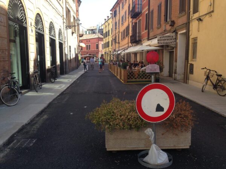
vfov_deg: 42.9
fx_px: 215
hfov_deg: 55.4
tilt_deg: -5.8
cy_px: 84
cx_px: 113
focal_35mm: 33
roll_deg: +0.1
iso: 50
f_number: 2.4
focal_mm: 4.12
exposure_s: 1/384
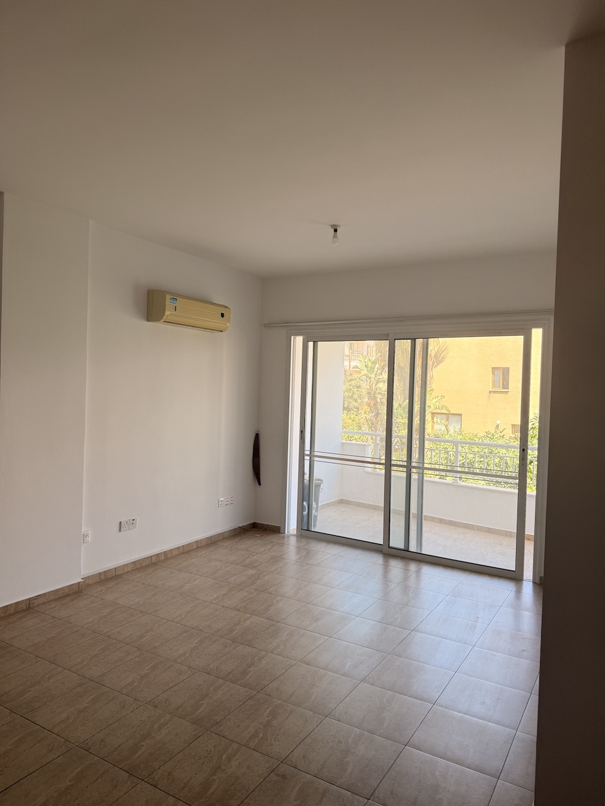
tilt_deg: +1.2
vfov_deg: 71.6
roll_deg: -2.4
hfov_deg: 56.8
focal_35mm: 24
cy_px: 403
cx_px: 302
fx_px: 559
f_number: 1.78
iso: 80
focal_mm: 6.76
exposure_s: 1/348
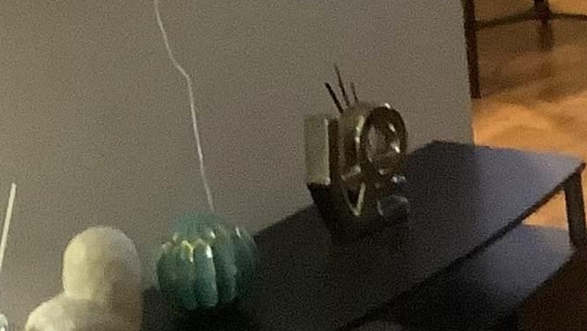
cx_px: 1319
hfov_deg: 11.7
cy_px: 3
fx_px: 2444
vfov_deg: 7.7
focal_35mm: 157
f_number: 2.4
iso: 400
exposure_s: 1/30
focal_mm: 3.3
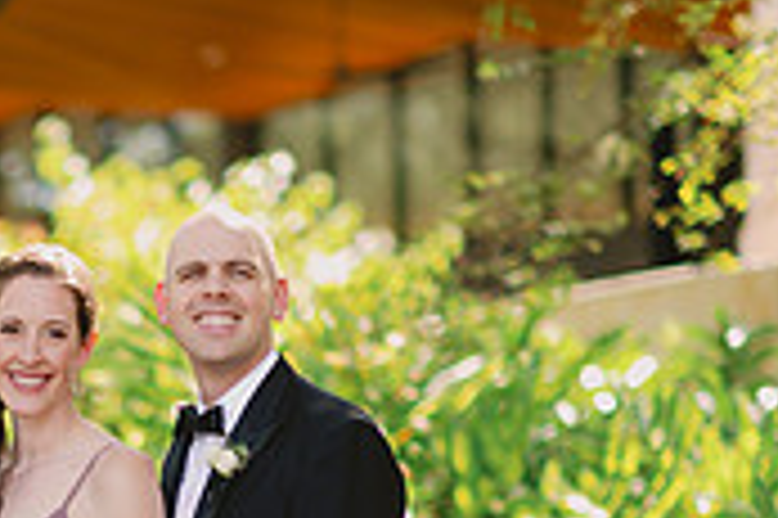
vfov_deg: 4.6
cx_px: -390
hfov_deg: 6.9
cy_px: 801
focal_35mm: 293
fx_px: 6326
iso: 50
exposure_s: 1/320
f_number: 2
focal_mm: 85
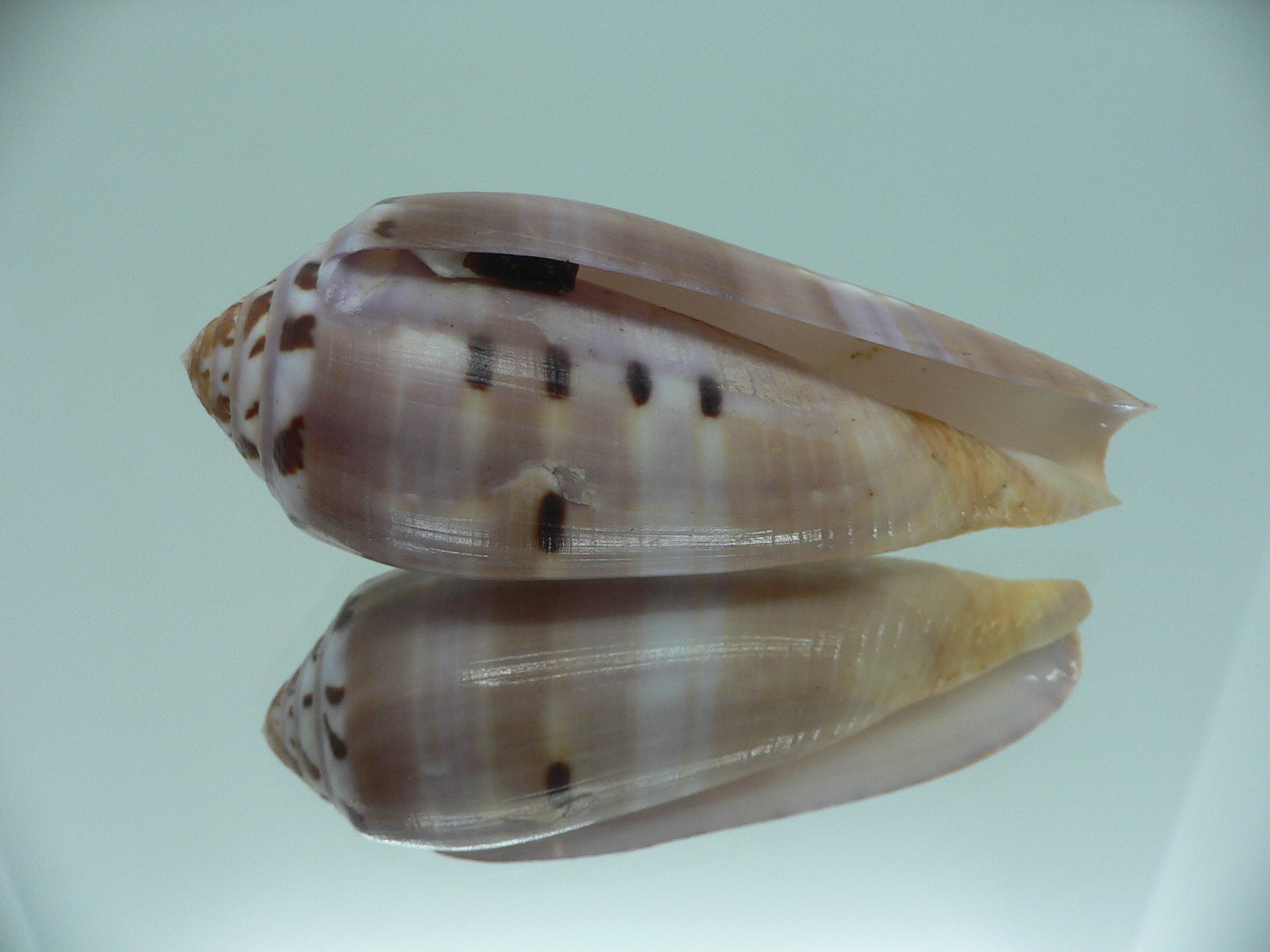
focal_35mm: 35
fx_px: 1284
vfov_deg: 40.7
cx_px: 635
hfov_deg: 52.6
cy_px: 476
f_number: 2.8
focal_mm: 4.6
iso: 100
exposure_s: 1/60
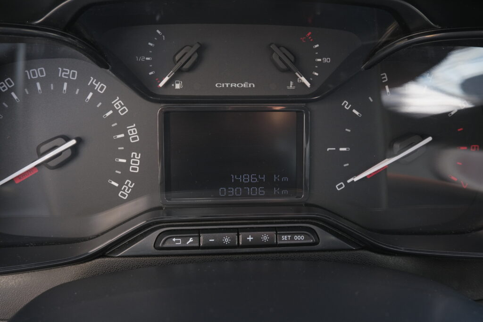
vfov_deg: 36.9
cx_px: 242
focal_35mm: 36
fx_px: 483
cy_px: 161
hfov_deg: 53.1
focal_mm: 24.2
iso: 1000
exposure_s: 1/60
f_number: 9
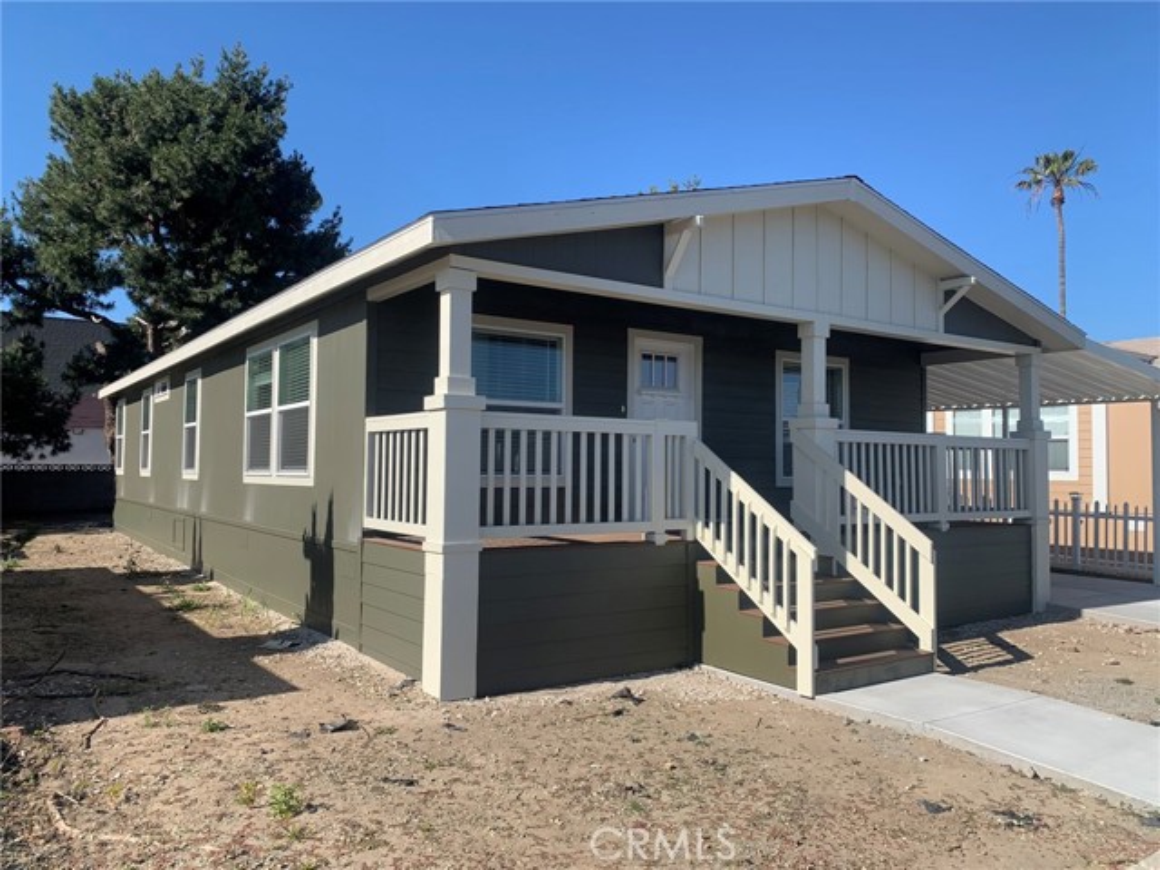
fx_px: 871
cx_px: 580
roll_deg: -0.4
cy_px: 435
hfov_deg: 67.3
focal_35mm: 26
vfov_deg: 53.1
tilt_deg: +1.9
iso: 25
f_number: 1.8
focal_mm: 4.25
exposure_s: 1/1916
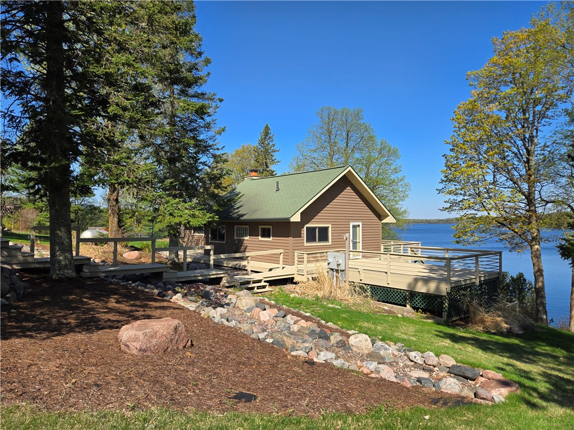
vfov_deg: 58.9
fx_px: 381
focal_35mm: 23
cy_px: 215
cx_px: 287
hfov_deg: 73.9
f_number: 1.8
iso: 25
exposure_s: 1/1488
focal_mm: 5.4
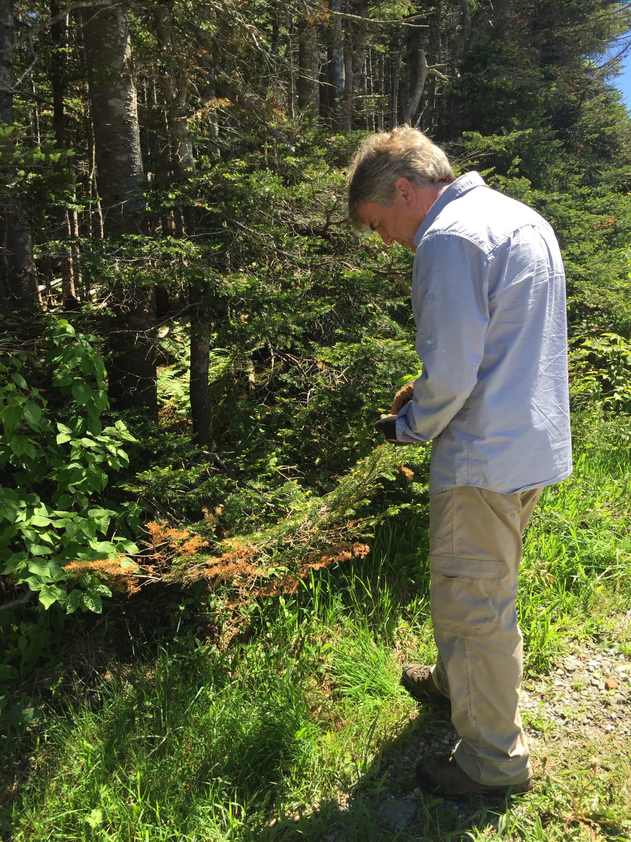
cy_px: 421
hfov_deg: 48.2
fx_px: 705
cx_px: 316
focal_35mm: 29
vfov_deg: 61.7
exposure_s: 1/732
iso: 32
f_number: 2.2
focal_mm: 4.15
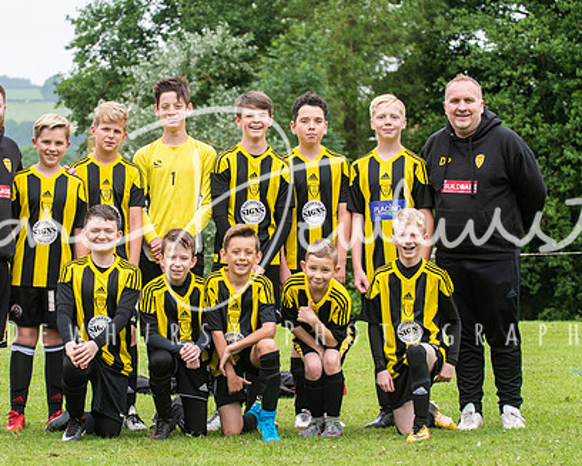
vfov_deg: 8.6
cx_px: 233
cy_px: 220
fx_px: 3103
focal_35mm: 180
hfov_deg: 10.7
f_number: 6.3
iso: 640
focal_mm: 90
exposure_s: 1/400
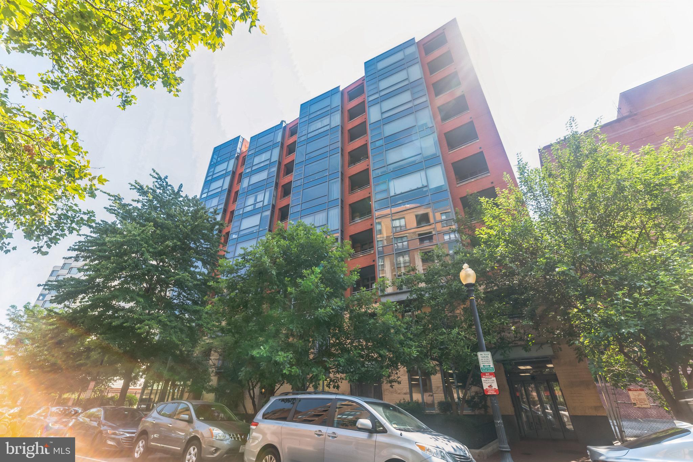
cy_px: 231
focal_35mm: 15
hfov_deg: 100.4
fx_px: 289
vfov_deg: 77.3
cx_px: 346
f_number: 4
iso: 100
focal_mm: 15
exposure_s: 1/160
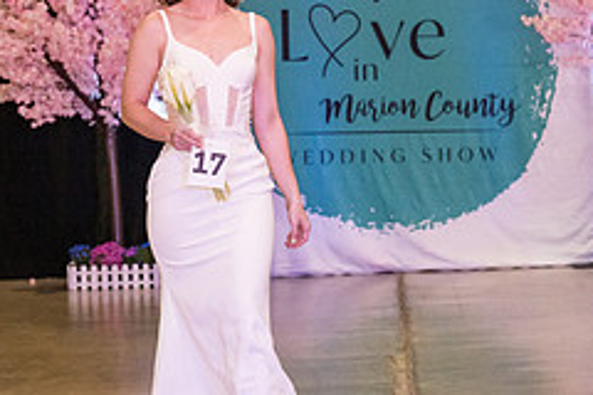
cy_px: 102
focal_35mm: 181
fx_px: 2981
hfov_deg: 11.4
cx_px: 259
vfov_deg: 7.6
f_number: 4
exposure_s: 1/400
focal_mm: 75
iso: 3200
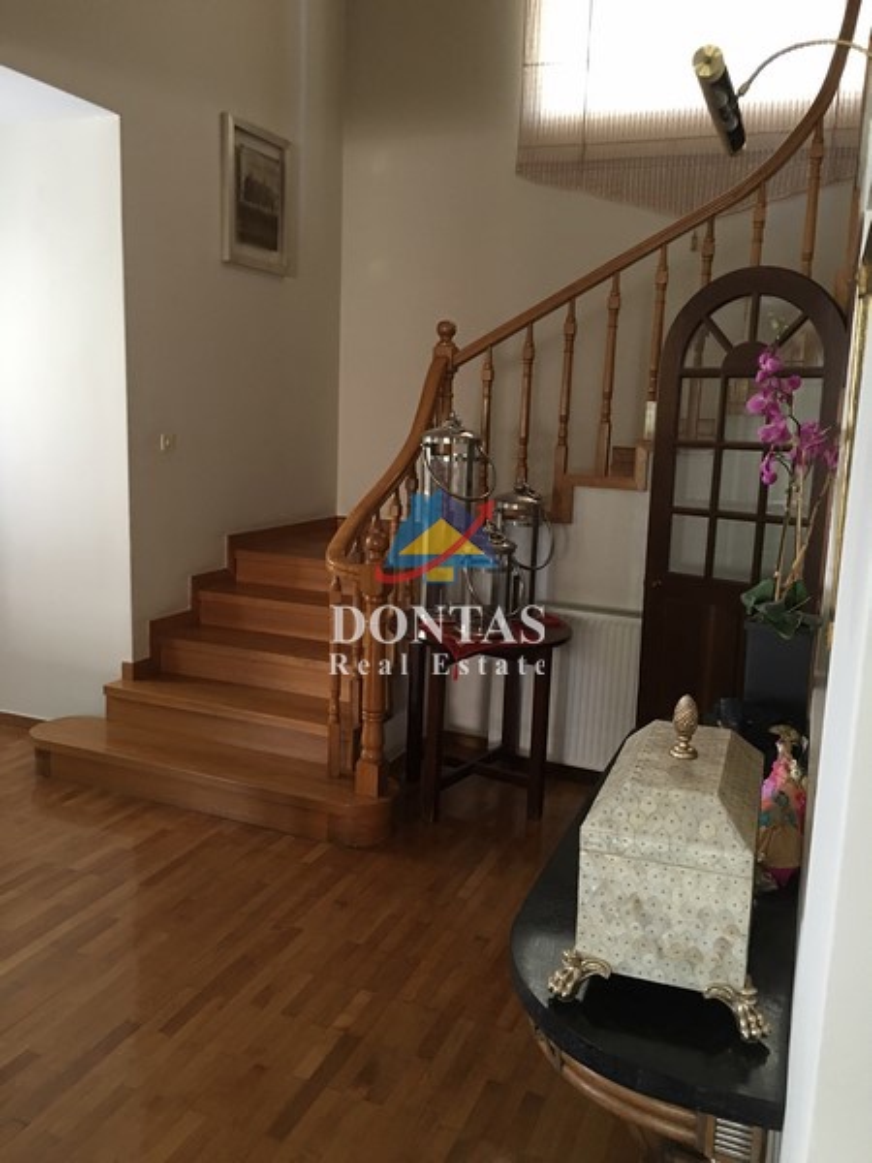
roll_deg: -2.7
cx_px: 436
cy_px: 582
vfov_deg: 61.7
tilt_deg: -10.2
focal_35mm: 29
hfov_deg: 48.2
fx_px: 974
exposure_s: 1/8
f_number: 2.2
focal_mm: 4.15
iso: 125
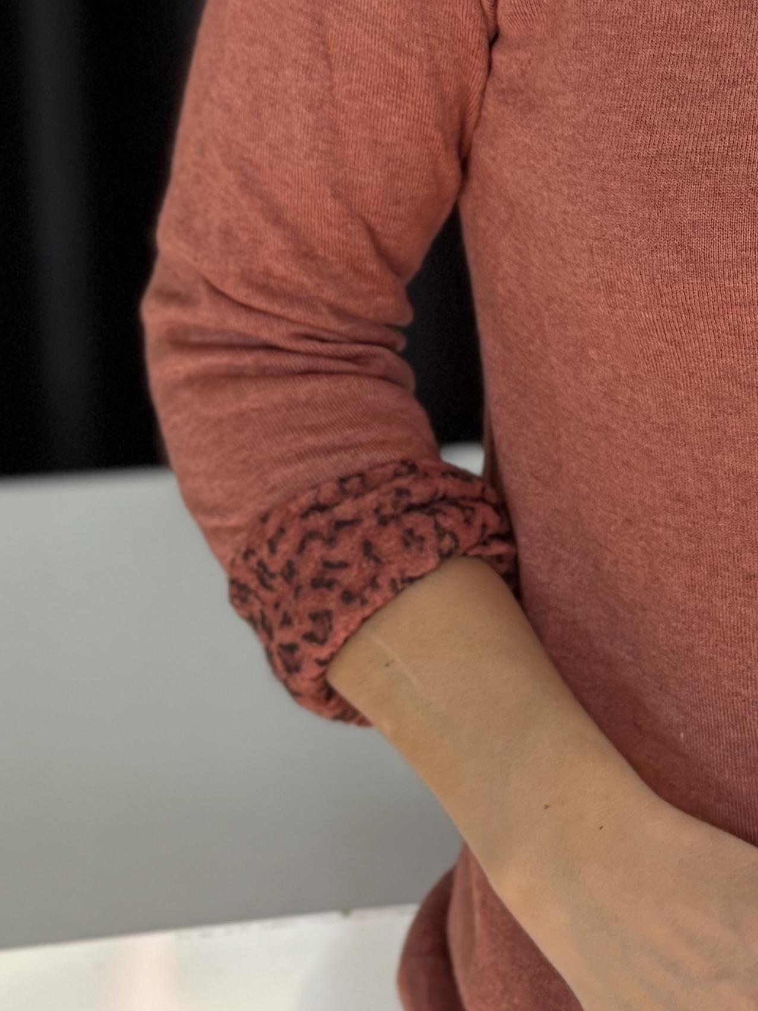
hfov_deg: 16.2
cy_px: -73
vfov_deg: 21.5
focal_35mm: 87
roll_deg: -0.4
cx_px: 928
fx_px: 2540
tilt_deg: -8.4
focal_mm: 5.96
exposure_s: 1/60
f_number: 1.6
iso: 160
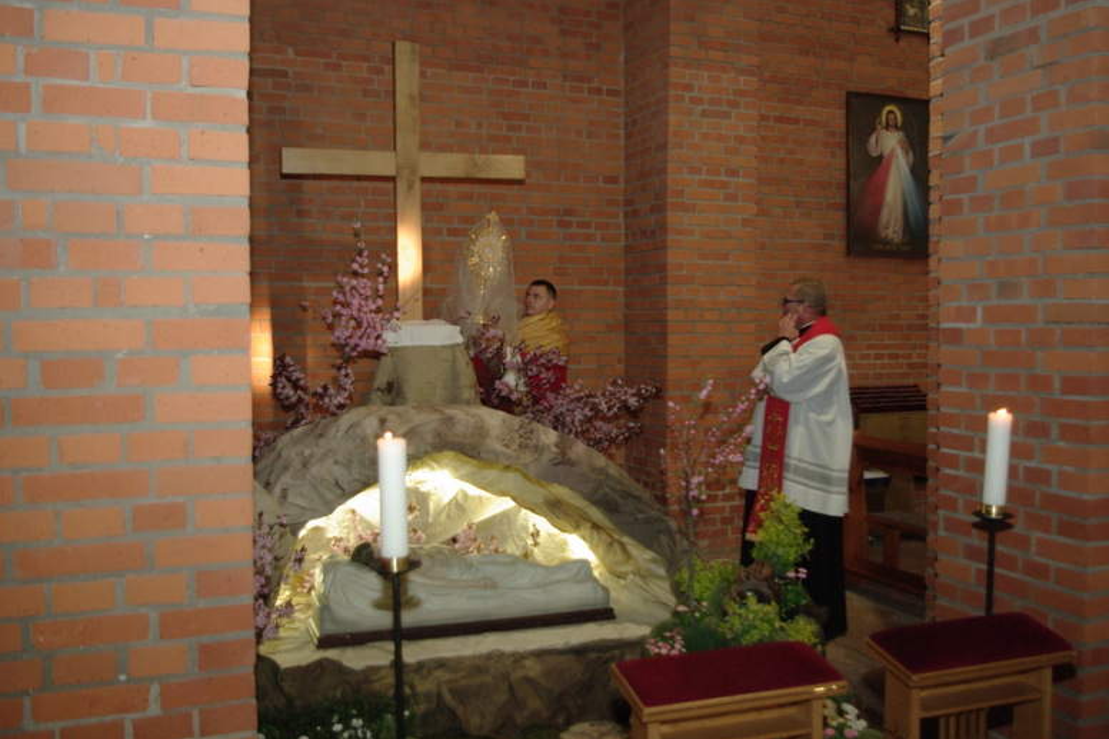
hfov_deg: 58.7
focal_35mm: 32
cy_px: 370
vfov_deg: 41.1
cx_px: 560
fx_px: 986
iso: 800
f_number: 4
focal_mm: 21
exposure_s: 1/30
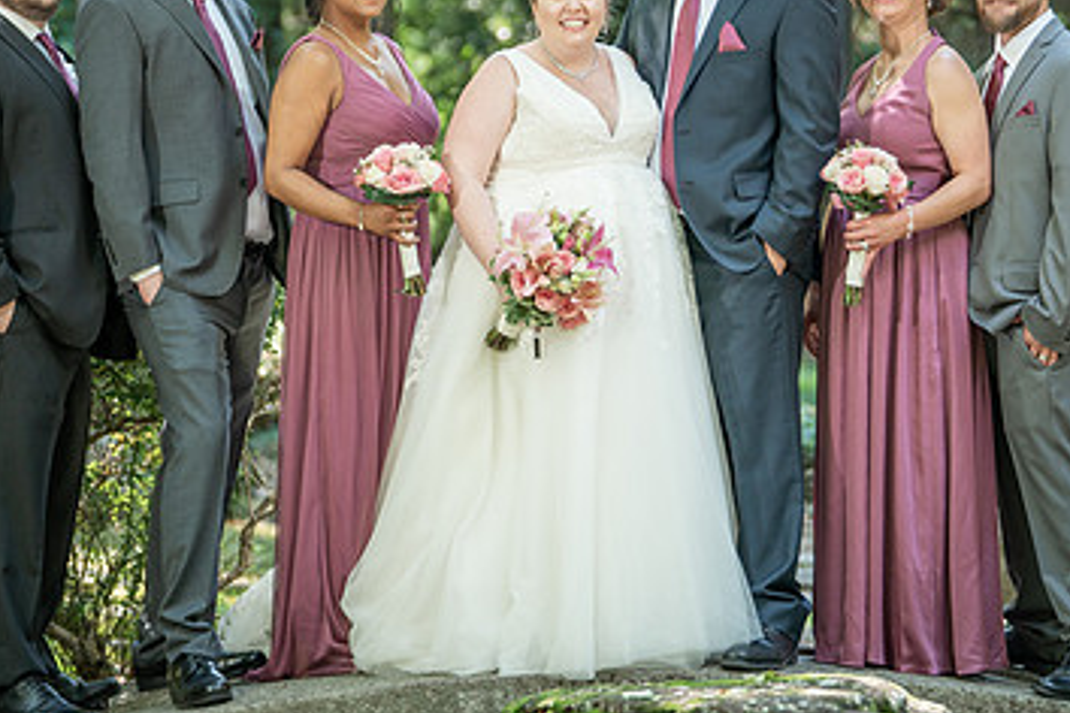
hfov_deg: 11.8
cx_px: 505
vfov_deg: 7.9
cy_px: 169
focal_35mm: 174
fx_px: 5171
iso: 200
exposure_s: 1/200
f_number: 2.8
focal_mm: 101
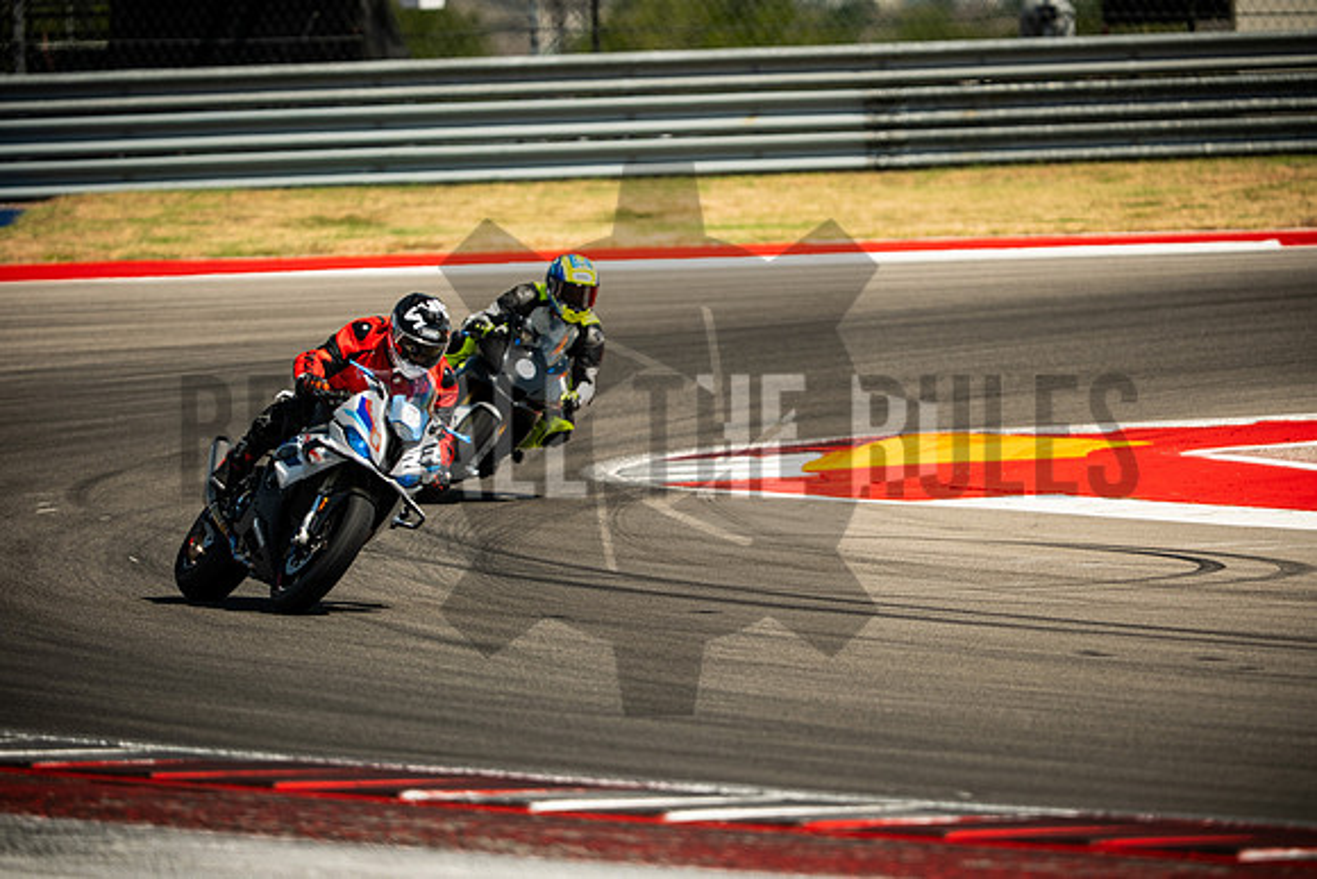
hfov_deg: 4.9
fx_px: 15368
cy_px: 440
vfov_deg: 3.3
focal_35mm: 420
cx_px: 658
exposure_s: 1/2000
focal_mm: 280
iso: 200
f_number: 2.8
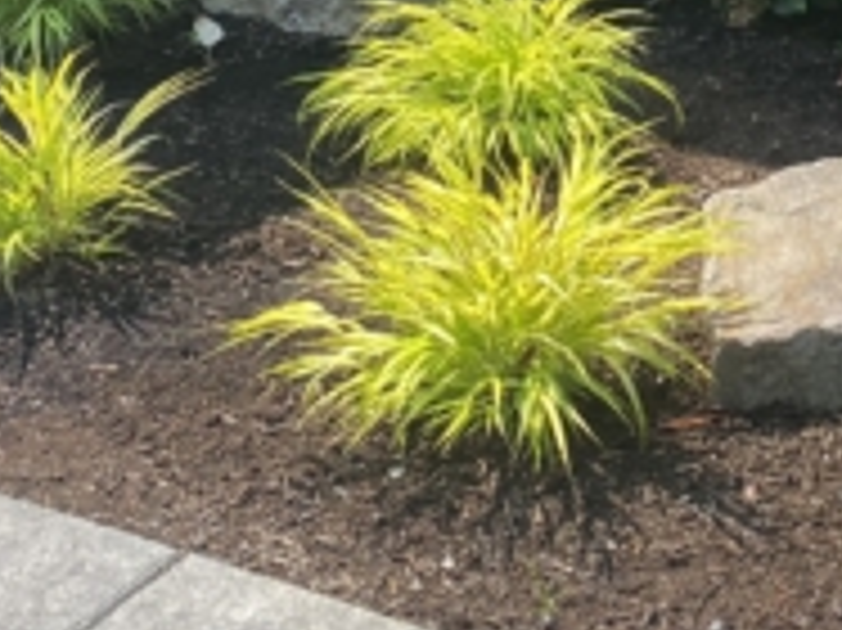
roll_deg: -0.2
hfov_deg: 21.0
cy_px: -94
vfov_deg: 16.0
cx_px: 910
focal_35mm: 89
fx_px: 2163
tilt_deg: -13.7
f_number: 1.8
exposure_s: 1/912
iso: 32
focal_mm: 4.25
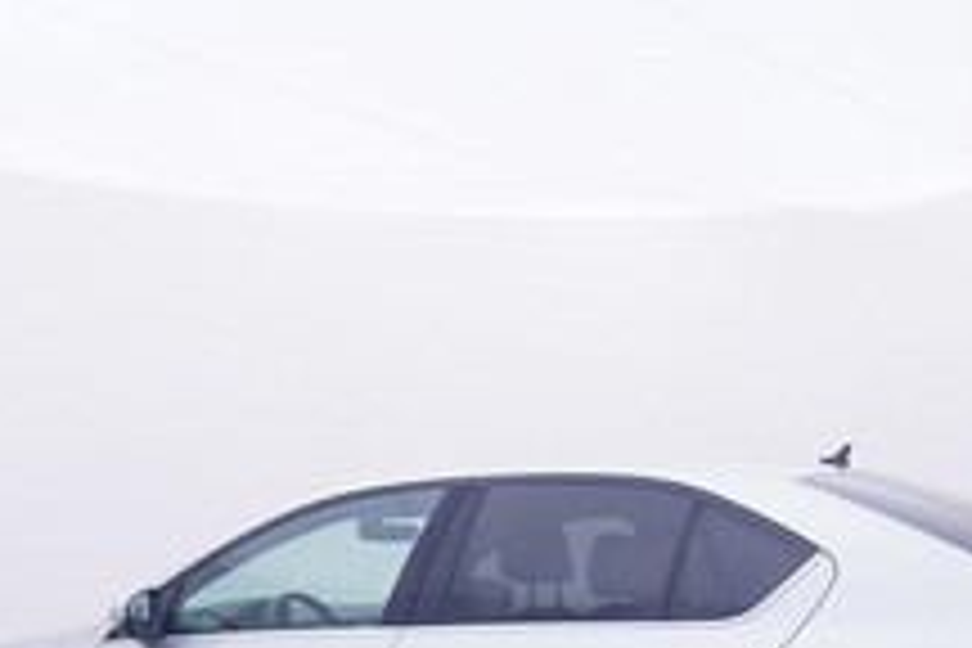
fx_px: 1546
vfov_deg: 22.8
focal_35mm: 57
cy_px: 641
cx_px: 538
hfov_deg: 34.9
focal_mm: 15
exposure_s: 1/80
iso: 200
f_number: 5
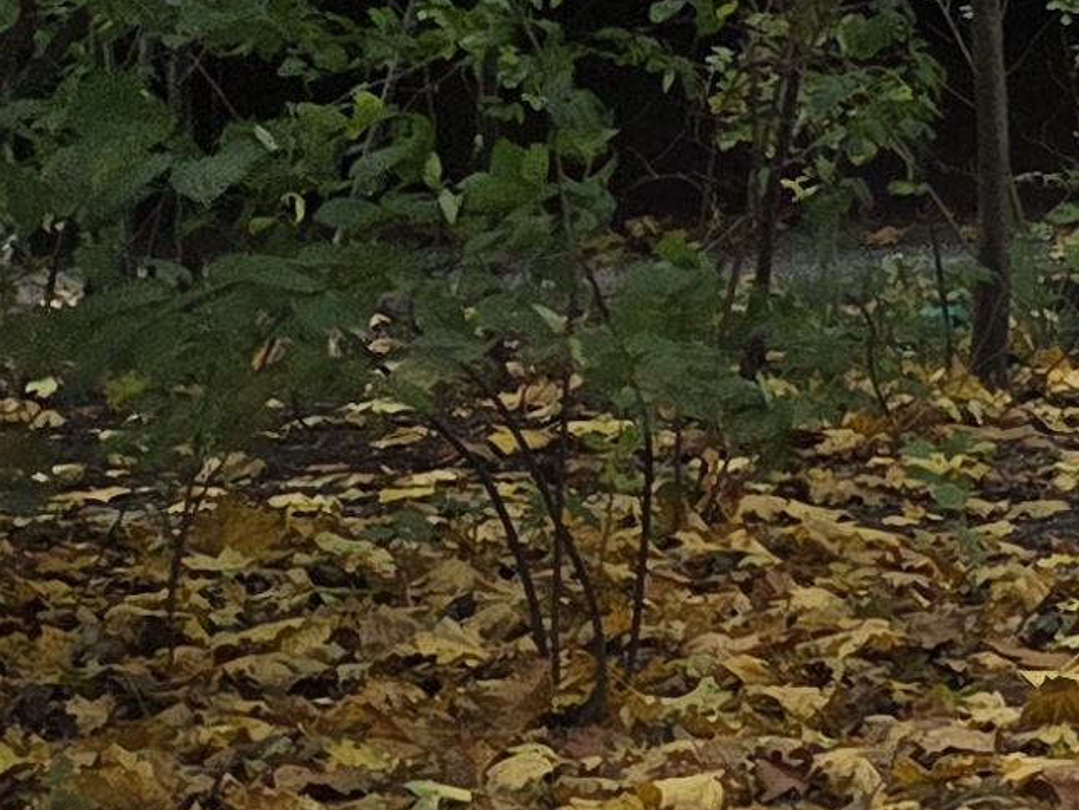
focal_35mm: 143
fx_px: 4460
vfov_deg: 10.1
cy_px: -332
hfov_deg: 10.3
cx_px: 3140
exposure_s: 1/180
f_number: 1.8
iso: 64
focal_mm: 5.4
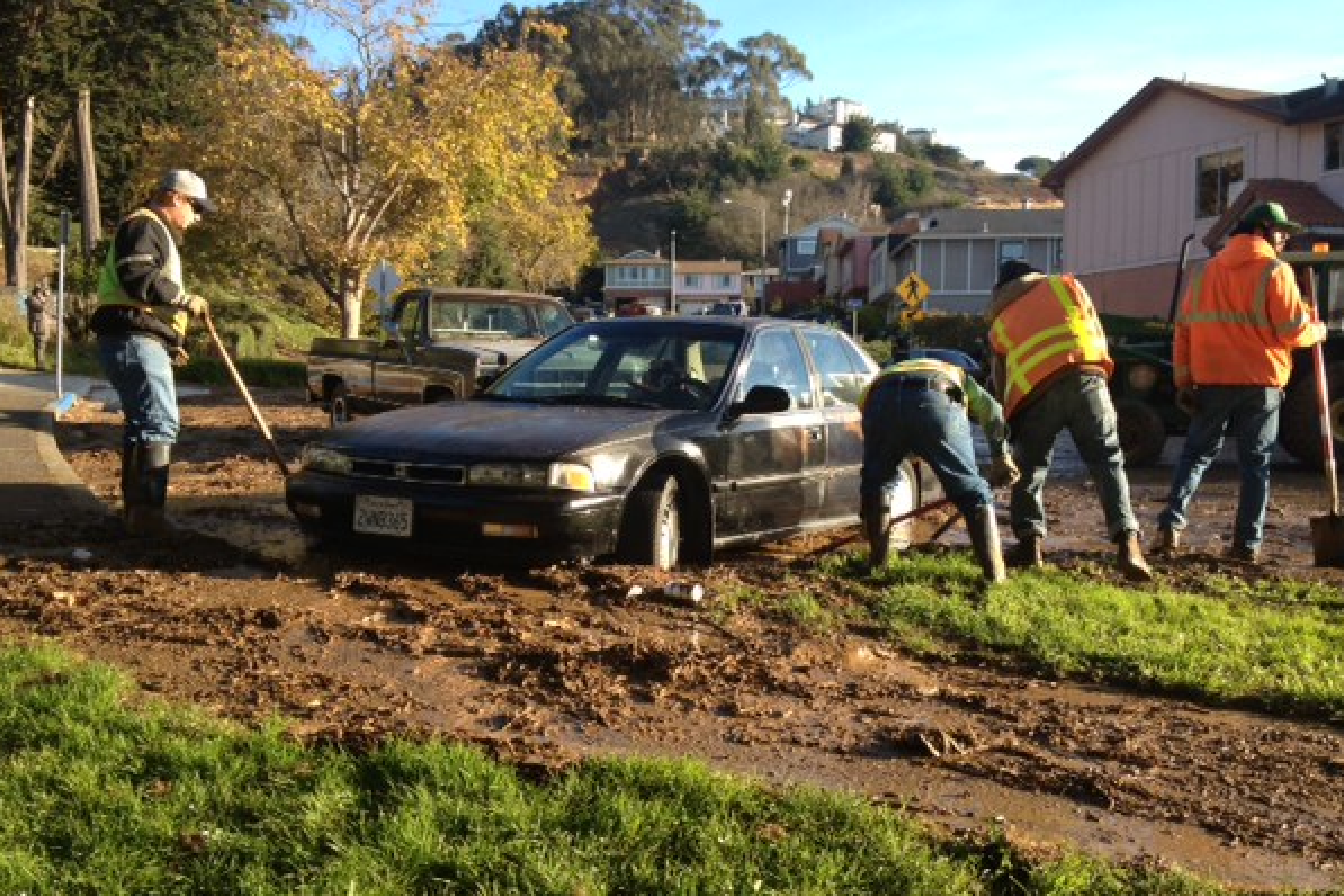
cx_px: 684
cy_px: 502
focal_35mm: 39
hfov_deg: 49.6
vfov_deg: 34.2
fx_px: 1456
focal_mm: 4.28
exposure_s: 1/412
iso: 64
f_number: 2.4
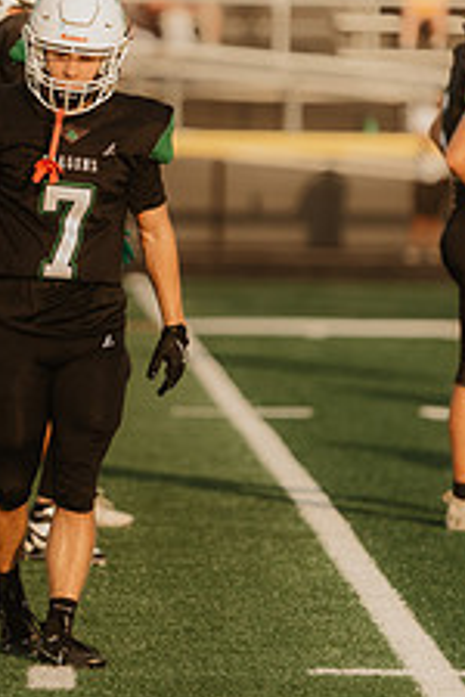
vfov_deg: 5.2
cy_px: 266
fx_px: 7730
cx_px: 57
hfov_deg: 3.4
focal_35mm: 399
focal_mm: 200
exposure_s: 1/6400
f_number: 2.8
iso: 1000
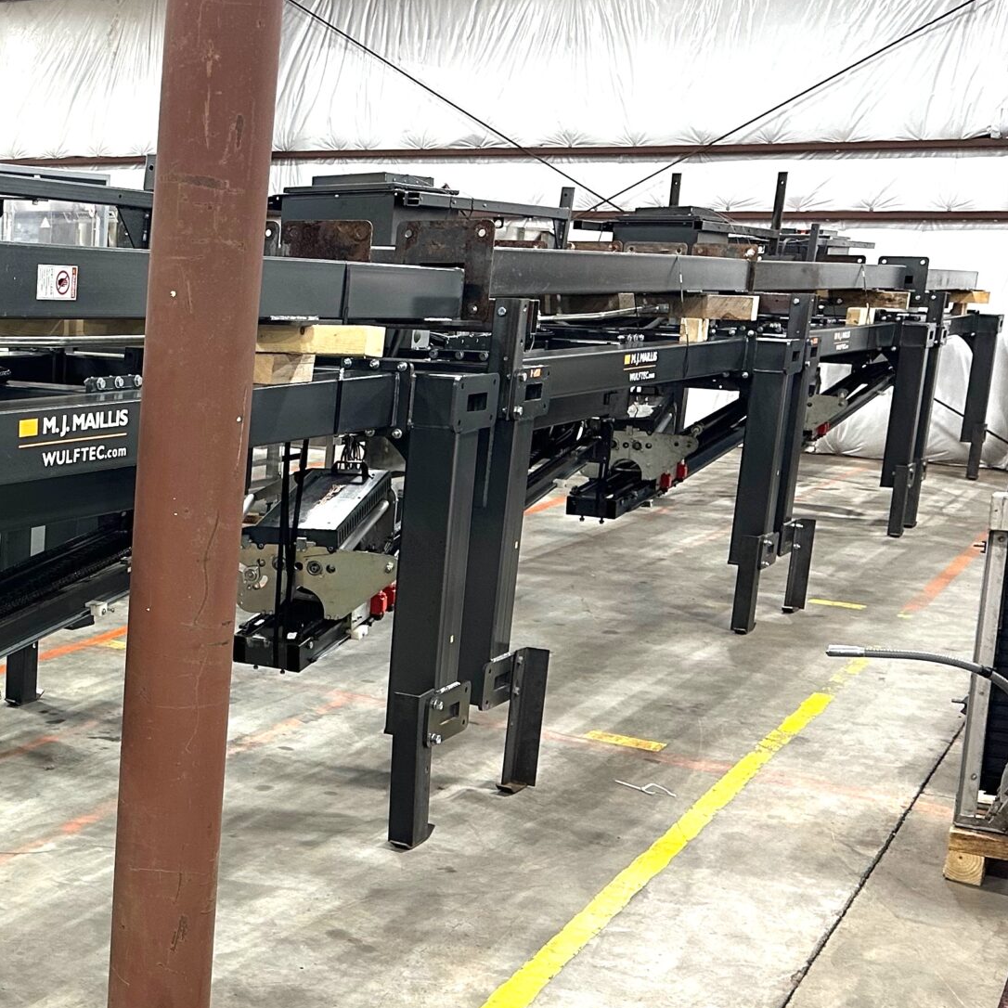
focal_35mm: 50
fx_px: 1647
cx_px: -45
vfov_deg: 33.9
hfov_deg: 31.0
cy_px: 620
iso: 320
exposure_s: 1/60
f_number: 1.78
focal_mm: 6.86
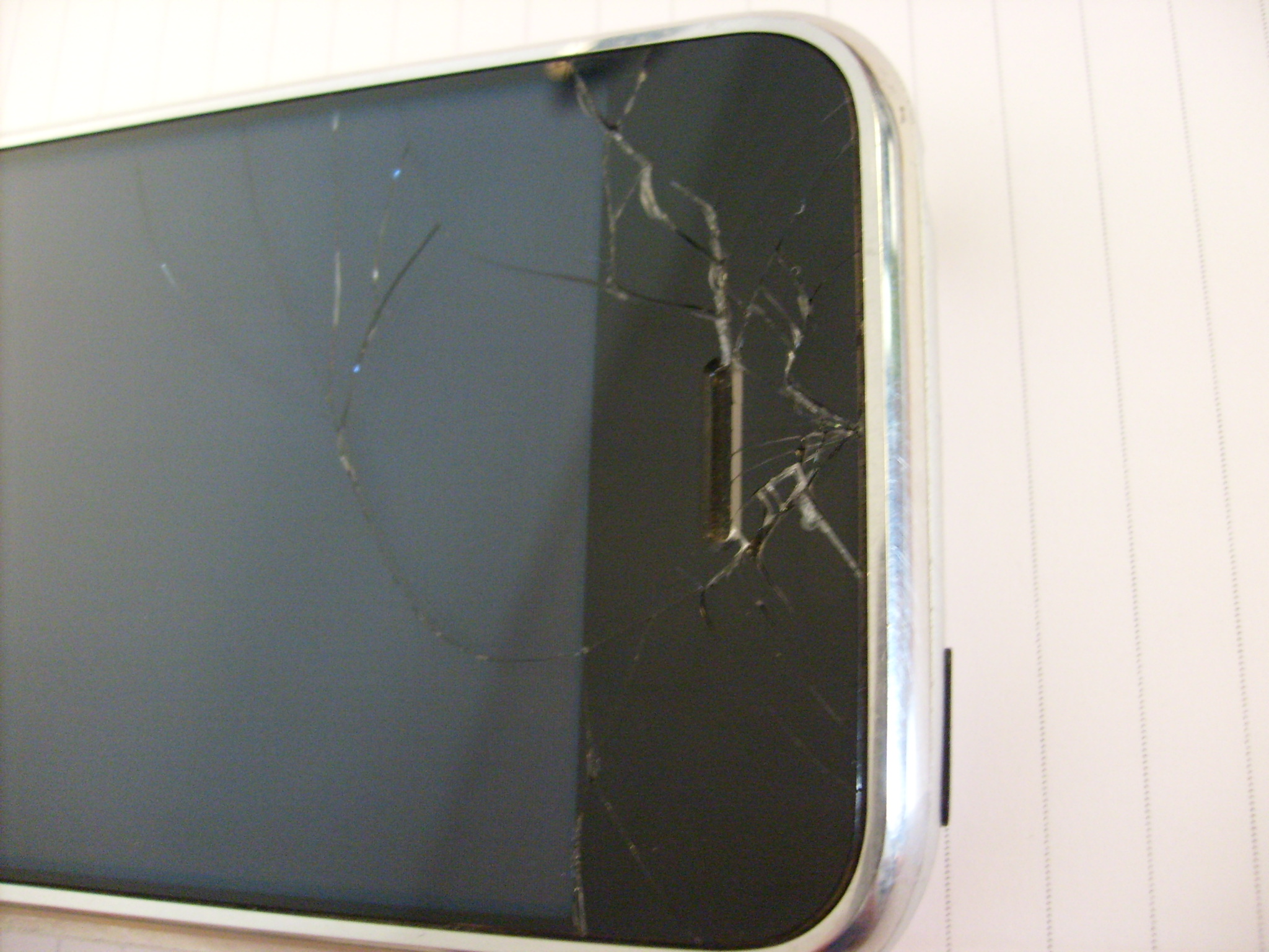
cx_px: 634
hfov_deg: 52.6
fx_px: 1283
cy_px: 476
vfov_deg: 40.7
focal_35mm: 35
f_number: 2.8
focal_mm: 5.8
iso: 200
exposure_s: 1/8
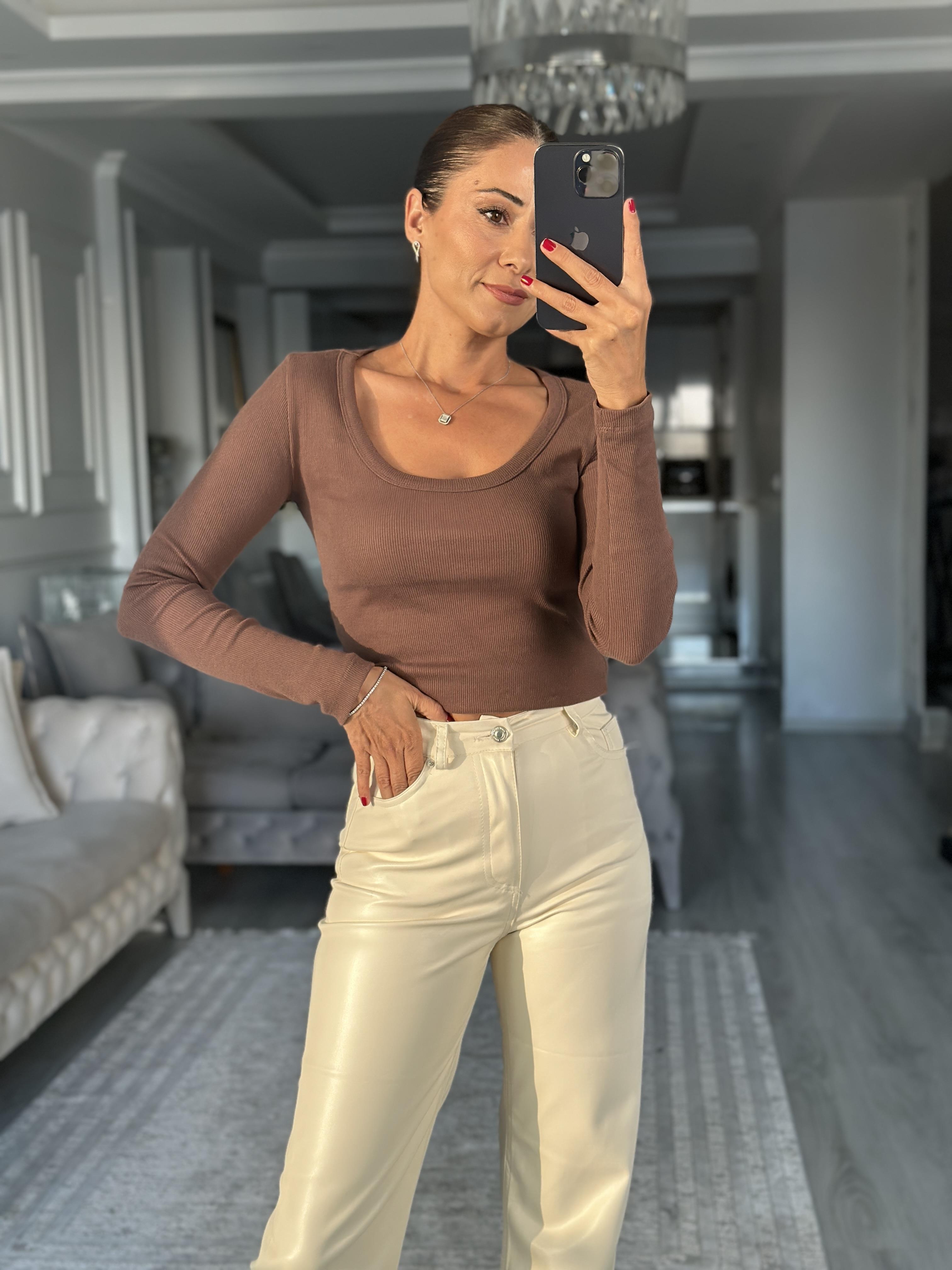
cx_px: 476
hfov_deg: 30.3
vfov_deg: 39.7
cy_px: 635
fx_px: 1760
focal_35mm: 48
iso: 125
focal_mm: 6.86
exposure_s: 1/98
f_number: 1.78
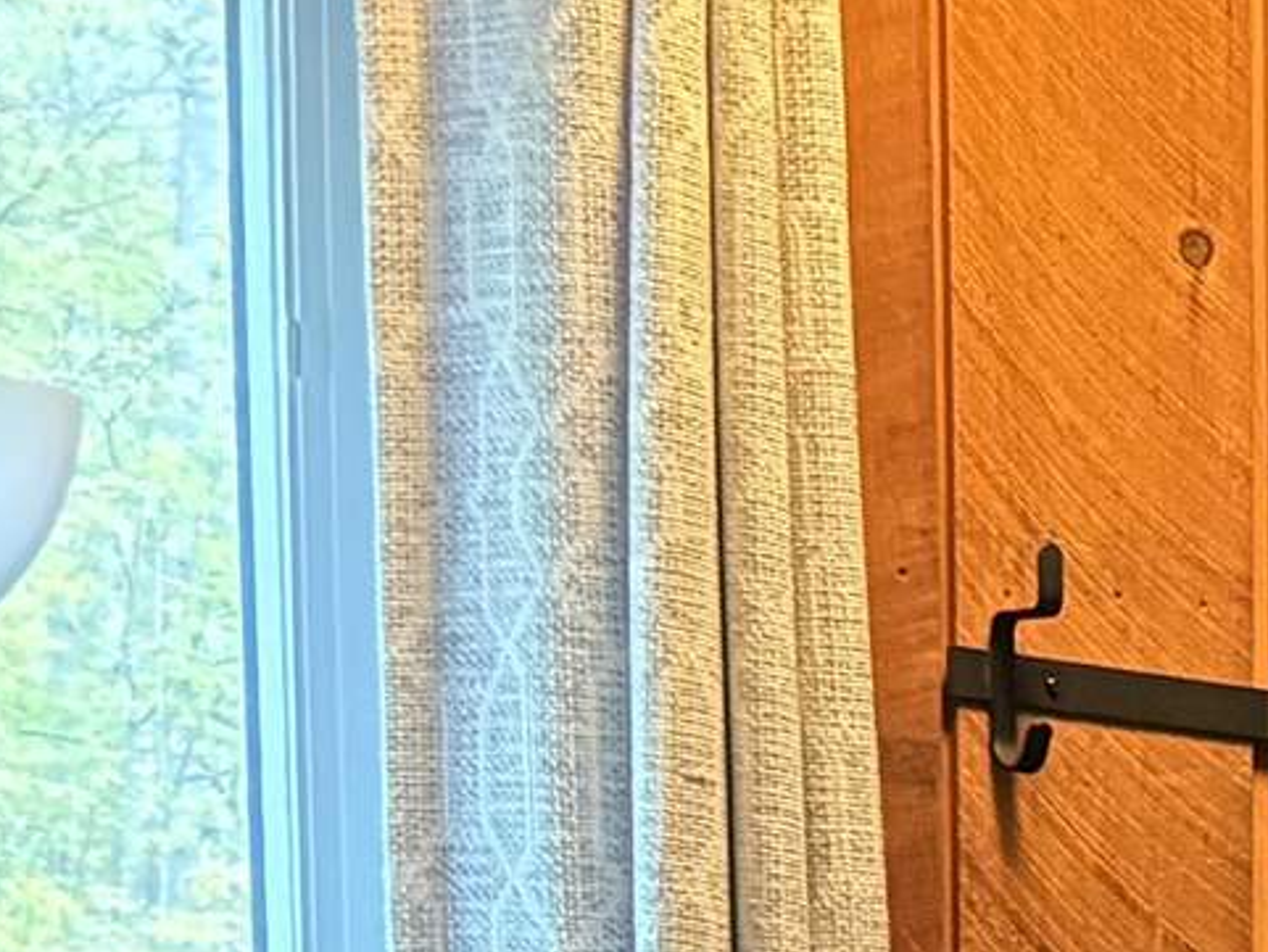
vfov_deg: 7.9
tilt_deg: -11.4
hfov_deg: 10.1
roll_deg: -2.9
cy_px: 2671
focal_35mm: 166
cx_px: 3232
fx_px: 6082
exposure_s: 1/40
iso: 500
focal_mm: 5.96
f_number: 1.6
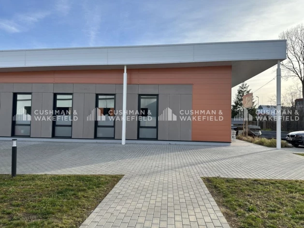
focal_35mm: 24
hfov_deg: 71.6
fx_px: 211
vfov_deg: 56.8
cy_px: 114
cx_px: 152
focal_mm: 6.86
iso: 80
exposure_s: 1/2203
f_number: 1.78
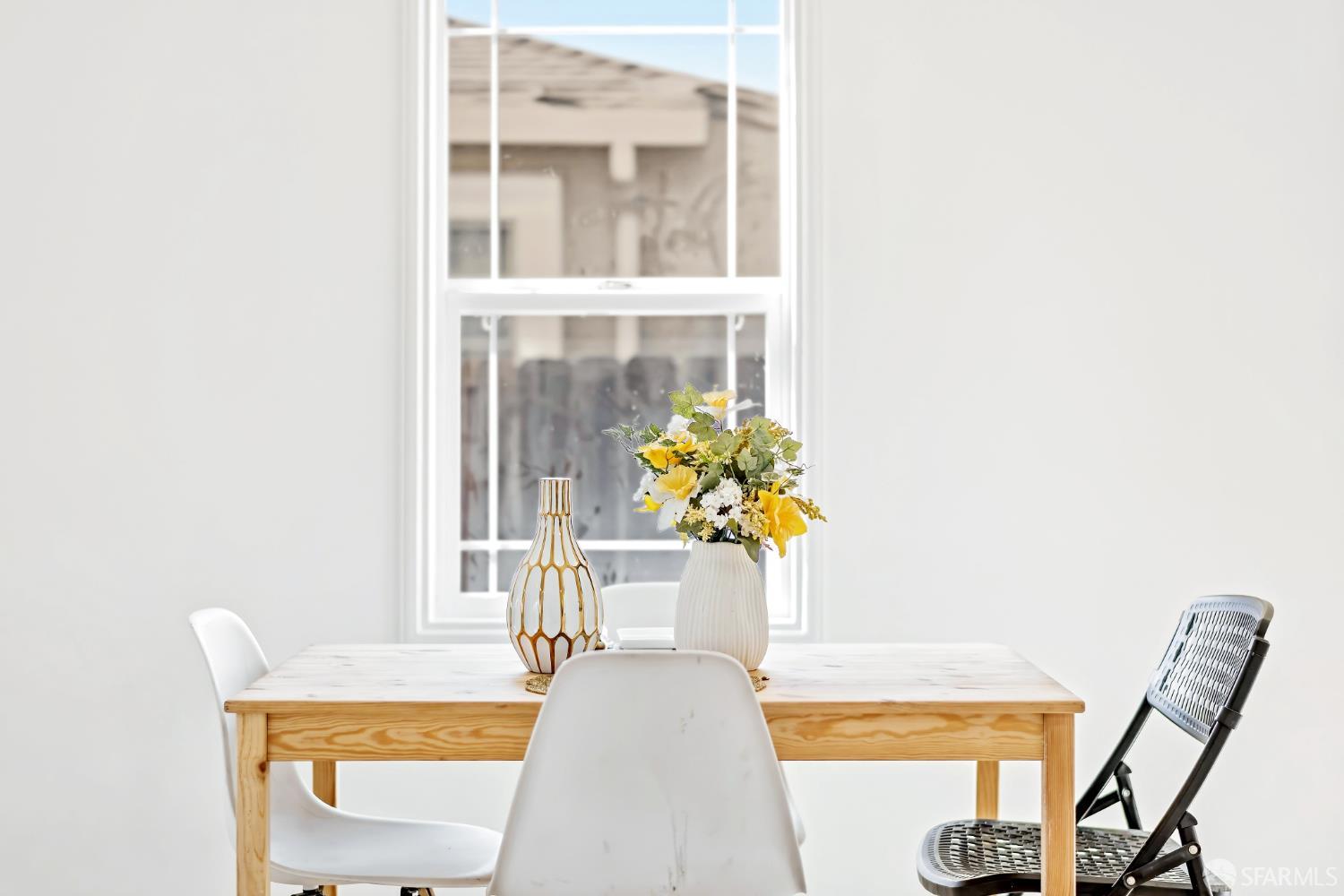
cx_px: 672
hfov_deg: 34.5
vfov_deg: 23.4
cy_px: 448
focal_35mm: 58
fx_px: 2165
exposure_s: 1/100
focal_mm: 58
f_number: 1.8
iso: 64
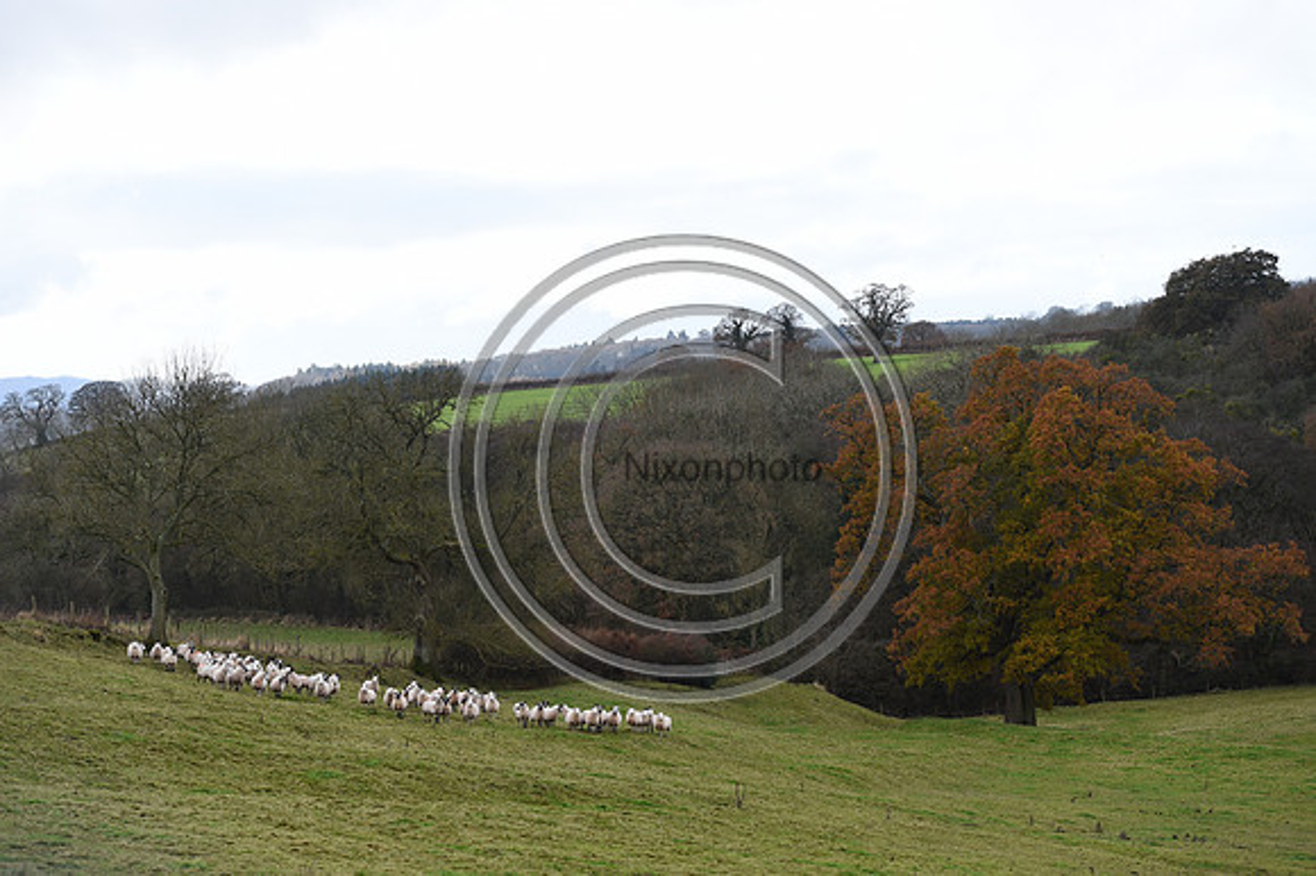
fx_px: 3288
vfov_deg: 15.2
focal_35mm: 90
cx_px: 658
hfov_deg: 22.6
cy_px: 438
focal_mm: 90
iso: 560
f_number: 4.5
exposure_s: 1/1000
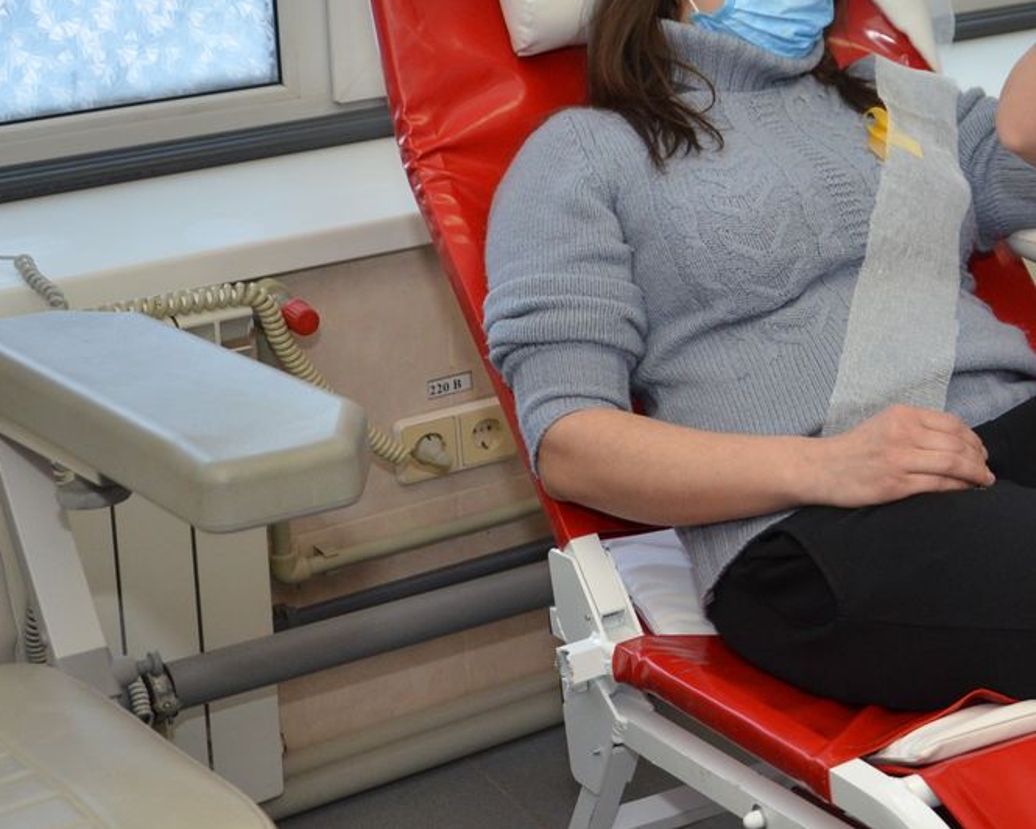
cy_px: 194
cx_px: 967
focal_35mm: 74
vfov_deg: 20.5
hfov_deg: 24.8
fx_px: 2269
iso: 640
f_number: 4
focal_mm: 25
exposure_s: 1/200
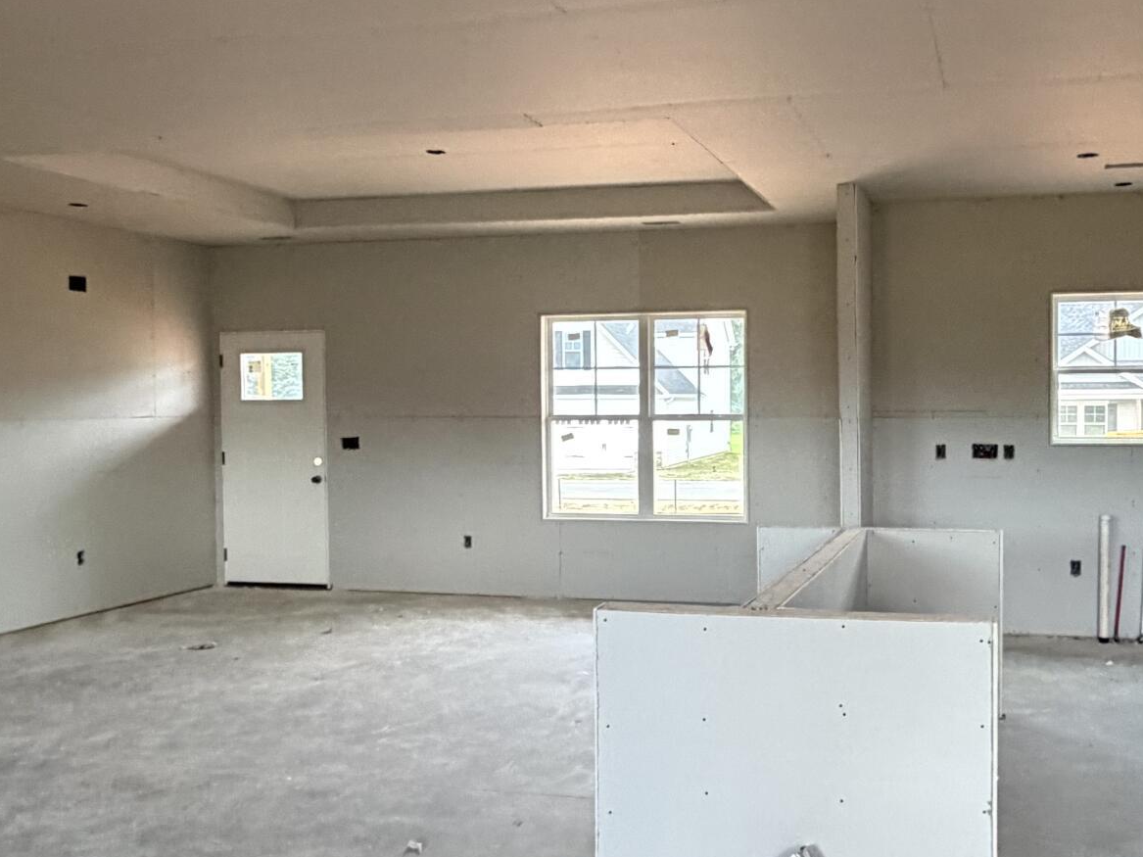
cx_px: 743
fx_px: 1189
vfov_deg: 39.6
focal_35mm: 36
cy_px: 438
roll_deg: +0.8
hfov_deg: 50.6
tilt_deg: -0.6
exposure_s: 1/60
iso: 640
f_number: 2.2
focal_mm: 2.22
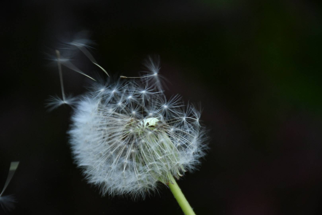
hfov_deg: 9.8
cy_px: 108
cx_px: 161
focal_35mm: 210
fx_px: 1878
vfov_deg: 6.5
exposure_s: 1/1000
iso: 800
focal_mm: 140
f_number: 5.6
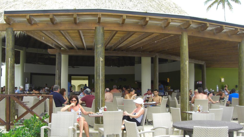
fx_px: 272
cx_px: 122
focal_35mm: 42
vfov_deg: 28.3
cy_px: 77
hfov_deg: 48.3
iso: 64
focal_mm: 6.2
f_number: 2.7
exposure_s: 1/200
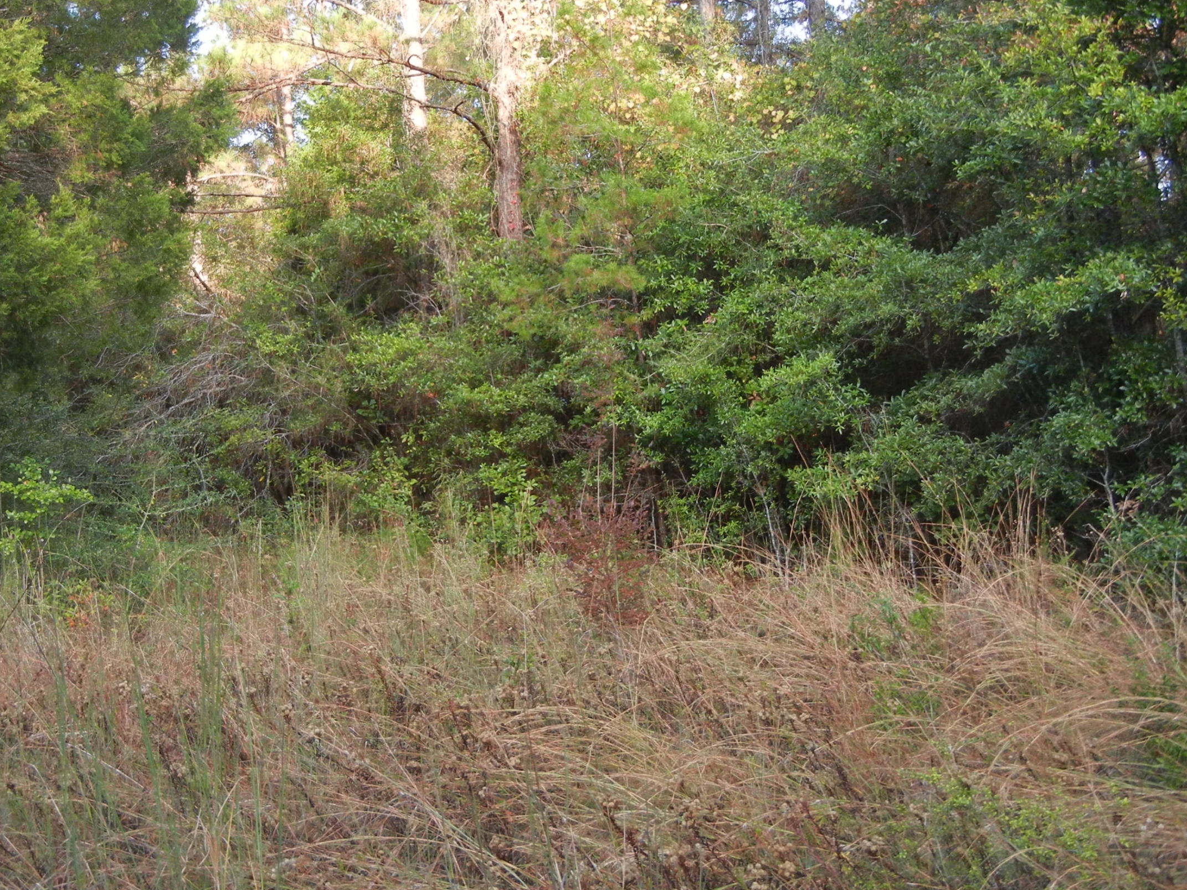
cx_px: 441
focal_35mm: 42
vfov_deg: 34.3
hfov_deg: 44.4
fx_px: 1440
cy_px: 366
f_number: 3.5
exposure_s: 1/99.1
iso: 200
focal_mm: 5.4
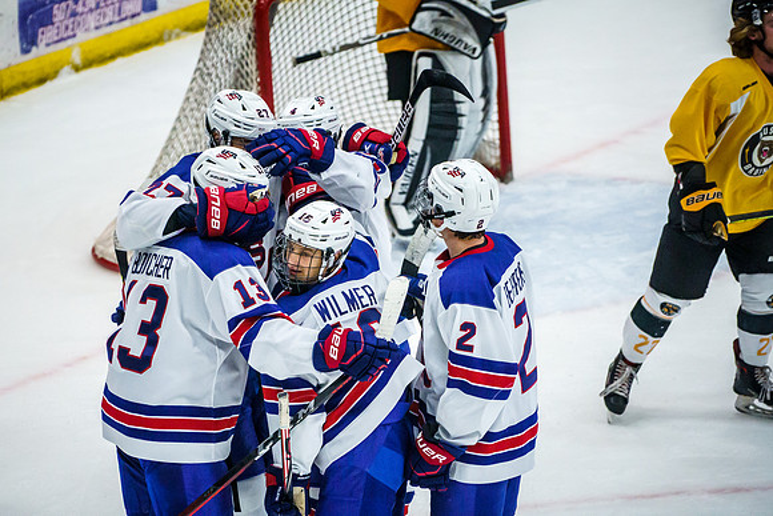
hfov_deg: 8.1
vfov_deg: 5.4
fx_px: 5425
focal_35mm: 253
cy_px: 190
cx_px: 313
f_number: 4.5
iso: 12800
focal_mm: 200
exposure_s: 1/1250
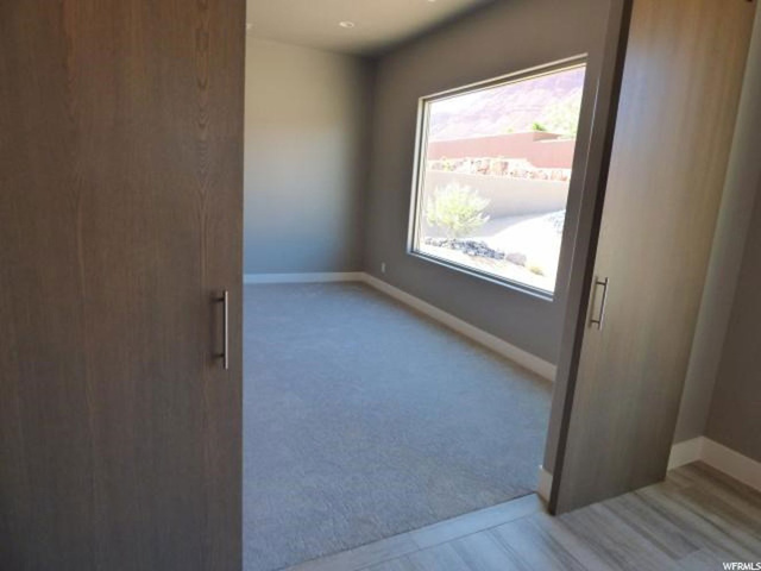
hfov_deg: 81.7
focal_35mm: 20
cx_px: 380
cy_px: 286
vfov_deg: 66.0
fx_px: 440
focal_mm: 3.58
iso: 250
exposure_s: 1/100
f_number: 2.8
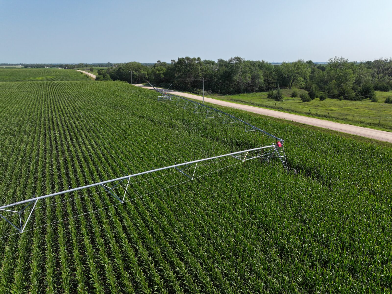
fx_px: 272
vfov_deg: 56.8
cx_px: 196
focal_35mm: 24
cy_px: 147
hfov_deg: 71.6
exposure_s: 1/2000
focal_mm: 12.29
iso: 100
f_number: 2.8
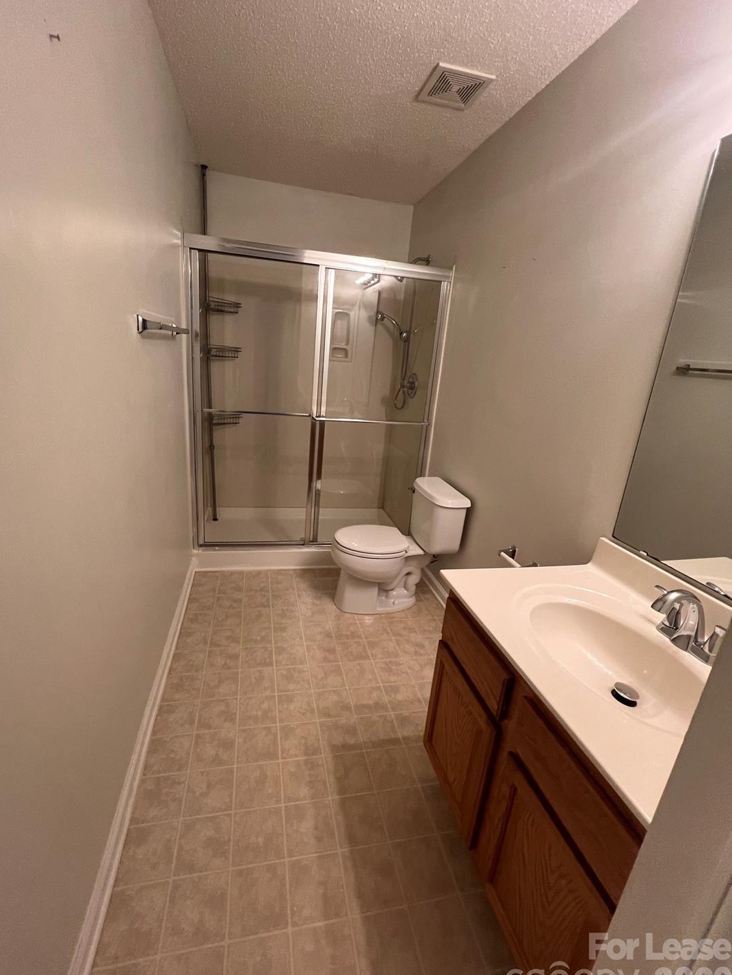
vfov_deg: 102.1
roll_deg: -3.8
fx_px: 395
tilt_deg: -15.6
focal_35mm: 14
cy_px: 483
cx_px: 343
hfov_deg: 85.6
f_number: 1.8
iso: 200
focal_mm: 1.57
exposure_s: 1/120
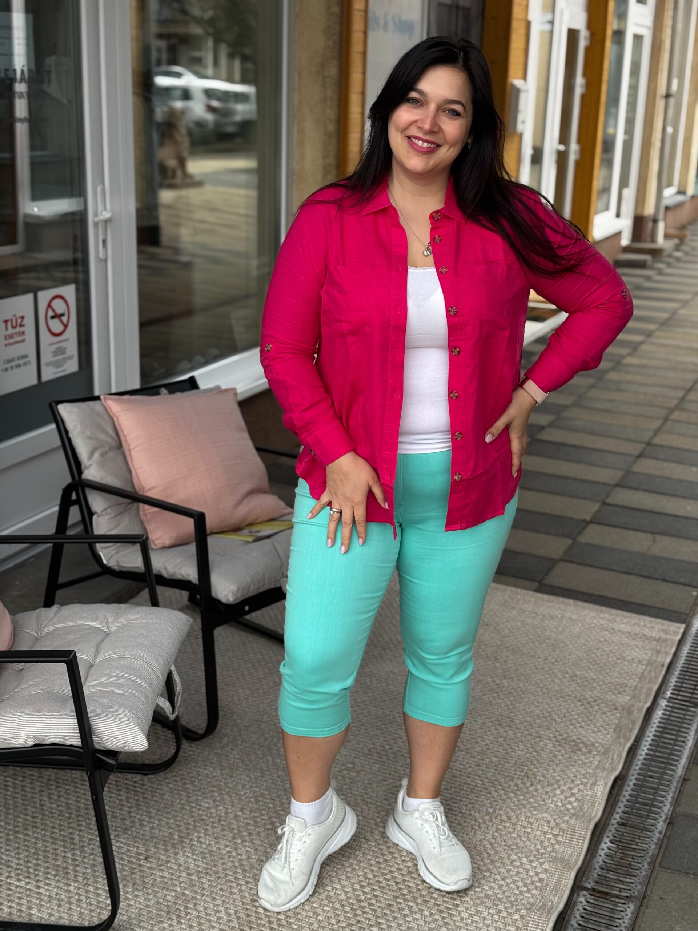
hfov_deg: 30.3
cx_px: 349
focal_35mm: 48
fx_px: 1291
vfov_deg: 39.7
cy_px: 466
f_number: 1.78
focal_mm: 6.76
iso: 64
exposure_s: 1/477
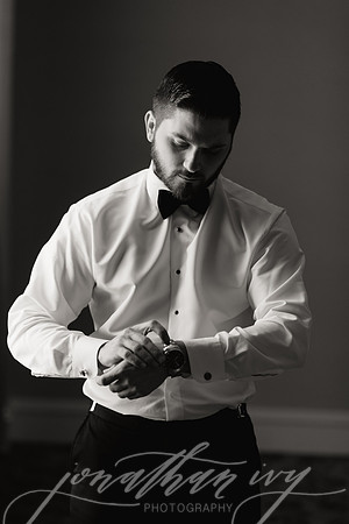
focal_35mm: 85
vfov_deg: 23.9
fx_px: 1236
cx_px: 174
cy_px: 262
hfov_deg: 16.1
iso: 800
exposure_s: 1/250
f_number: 2.2
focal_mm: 85
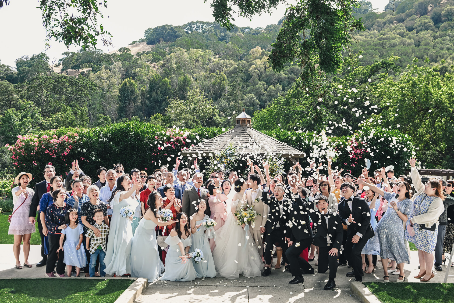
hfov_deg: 53.1
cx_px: 229
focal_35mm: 36
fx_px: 454
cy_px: 152
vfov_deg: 36.9
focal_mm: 35
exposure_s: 1/250
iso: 250
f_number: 5
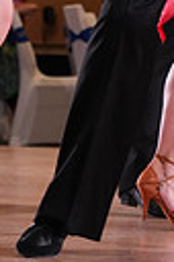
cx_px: 150
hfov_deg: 4.4
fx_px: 2239
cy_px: -188
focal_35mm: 308
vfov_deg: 6.6
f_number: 4
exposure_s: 1/500
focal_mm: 68
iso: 2500
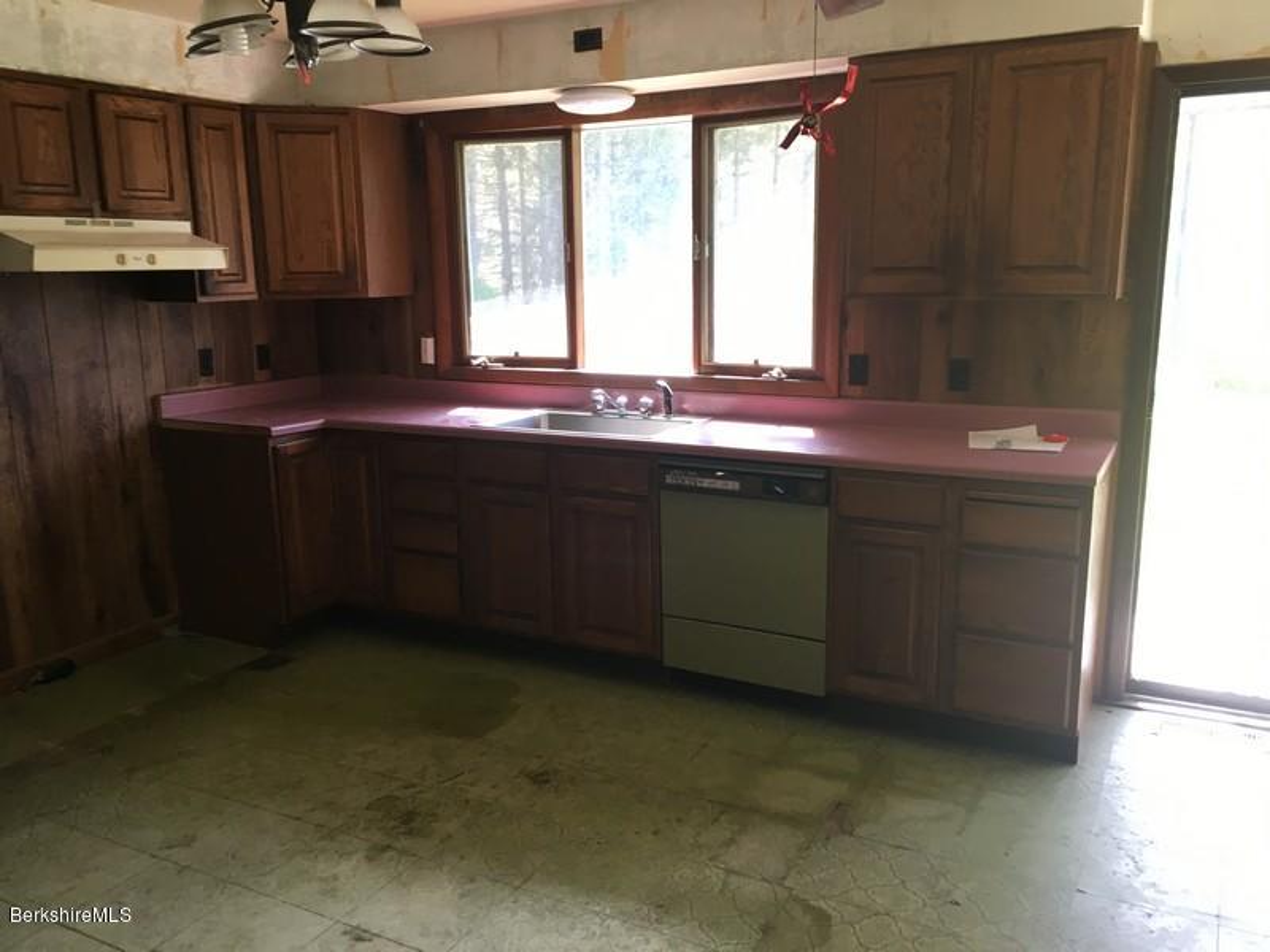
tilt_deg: -11.0
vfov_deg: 48.2
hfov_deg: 61.7
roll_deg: +2.0
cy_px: 476
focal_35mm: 29
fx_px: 1064
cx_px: 635
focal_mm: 4.15
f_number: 2.2
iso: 32
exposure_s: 1/30
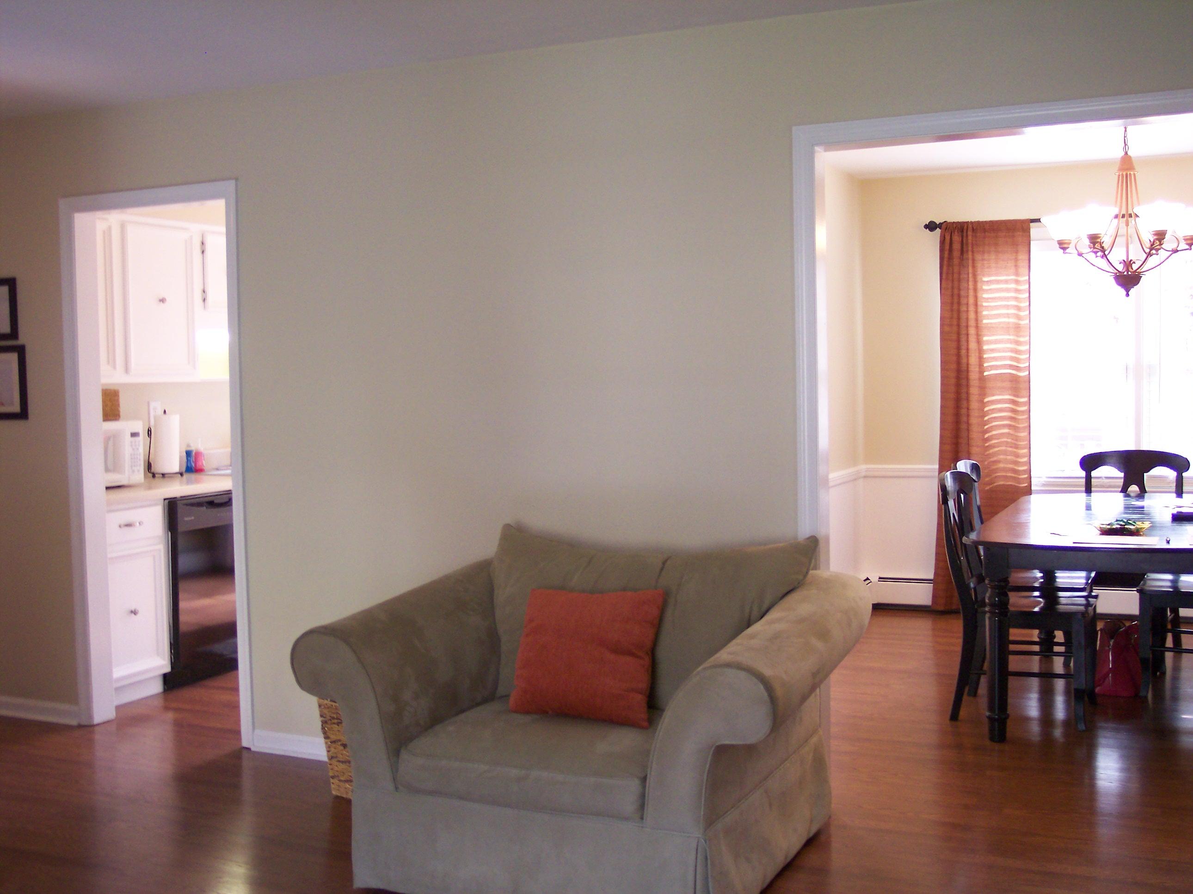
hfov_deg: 49.0
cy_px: 447
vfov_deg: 37.7
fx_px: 1309
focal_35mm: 38
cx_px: 596
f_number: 2.8
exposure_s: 1/30
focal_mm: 8
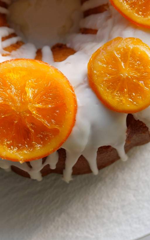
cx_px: 44
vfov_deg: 21.4
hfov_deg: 13.7
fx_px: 621
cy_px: 23
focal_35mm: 95
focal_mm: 23
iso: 320
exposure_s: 1/60
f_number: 3.4
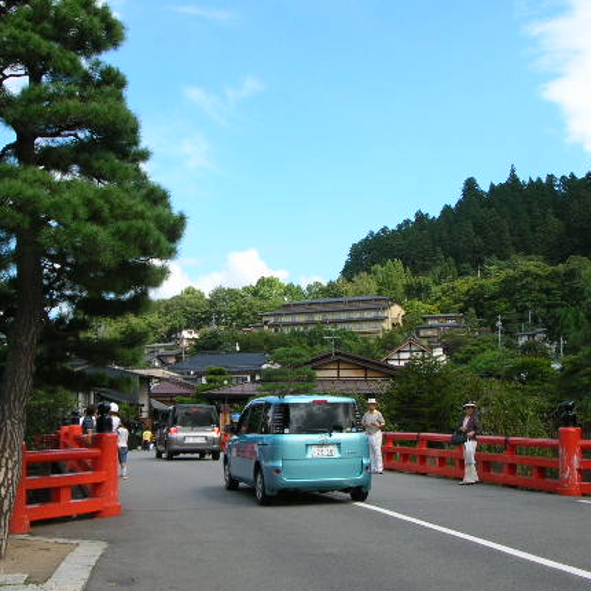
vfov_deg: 36.8
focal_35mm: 46
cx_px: 308
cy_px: 312
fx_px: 889
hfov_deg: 36.8
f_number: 5.6
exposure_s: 1/153
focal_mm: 5.8
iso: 50
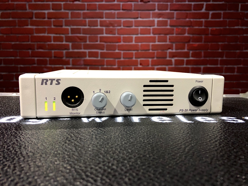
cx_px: 124
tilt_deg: -6.5
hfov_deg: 63.4
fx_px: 201
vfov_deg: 49.7
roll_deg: +0.2
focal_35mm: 28
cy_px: 93
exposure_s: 1/13
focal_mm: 3.99
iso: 100
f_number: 1.8
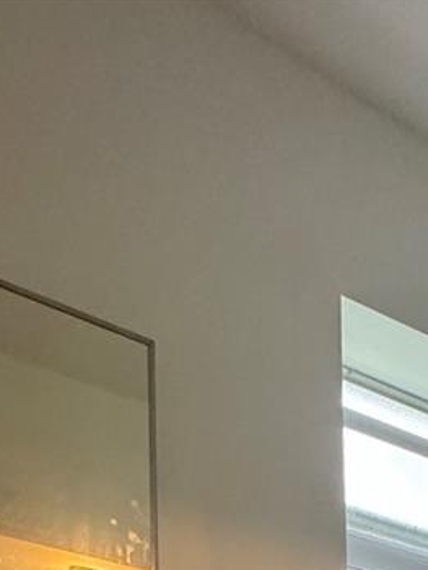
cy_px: 969
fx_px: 790
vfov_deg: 24.0
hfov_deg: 26.3
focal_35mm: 48
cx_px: 539
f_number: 2.2
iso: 400
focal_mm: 2.22
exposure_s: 1/60
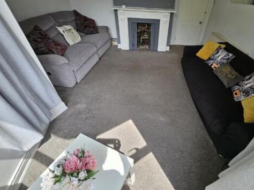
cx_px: 150
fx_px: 117
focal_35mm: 16
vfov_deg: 77.4
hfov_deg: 93.5
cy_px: 79
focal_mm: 1.7
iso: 32
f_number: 2.2
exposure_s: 1/113
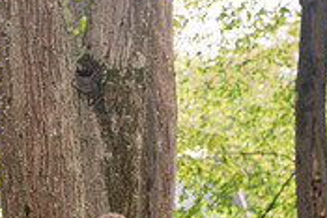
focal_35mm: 232
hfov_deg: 8.8
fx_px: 2109
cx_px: -50
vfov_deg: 5.9
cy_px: 277
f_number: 5
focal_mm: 70
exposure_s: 1/400
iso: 640
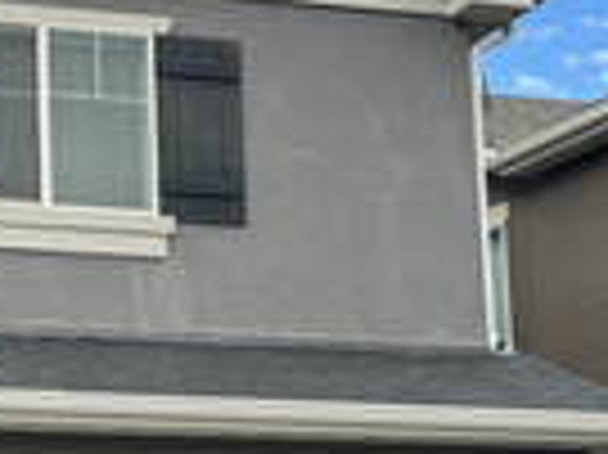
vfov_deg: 12.8
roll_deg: +1.1
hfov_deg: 16.2
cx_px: -212
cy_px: 458
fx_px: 2001
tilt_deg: +7.8
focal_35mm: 114
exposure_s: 1/1151
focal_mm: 6.76
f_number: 1.78
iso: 80
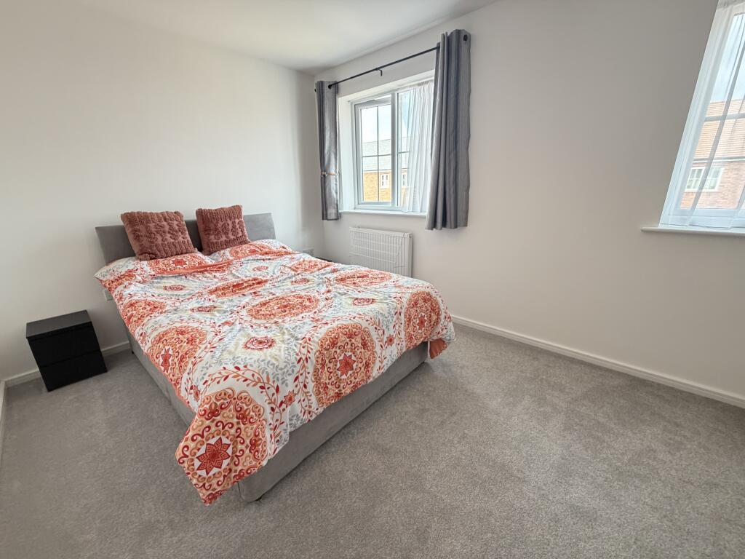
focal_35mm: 14
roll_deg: +1.8
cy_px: 280
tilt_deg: -16.7
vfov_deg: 85.7
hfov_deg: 102.1
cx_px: 372
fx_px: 301
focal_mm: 2.22
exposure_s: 1/121
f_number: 2.2
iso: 320
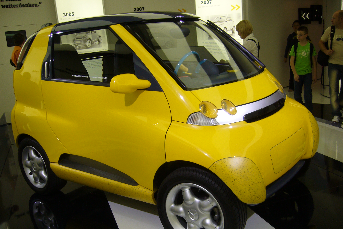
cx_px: 172
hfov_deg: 51.9
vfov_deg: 35.9
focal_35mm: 37
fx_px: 352
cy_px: 131
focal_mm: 5.8
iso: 80
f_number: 2.8
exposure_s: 1/125
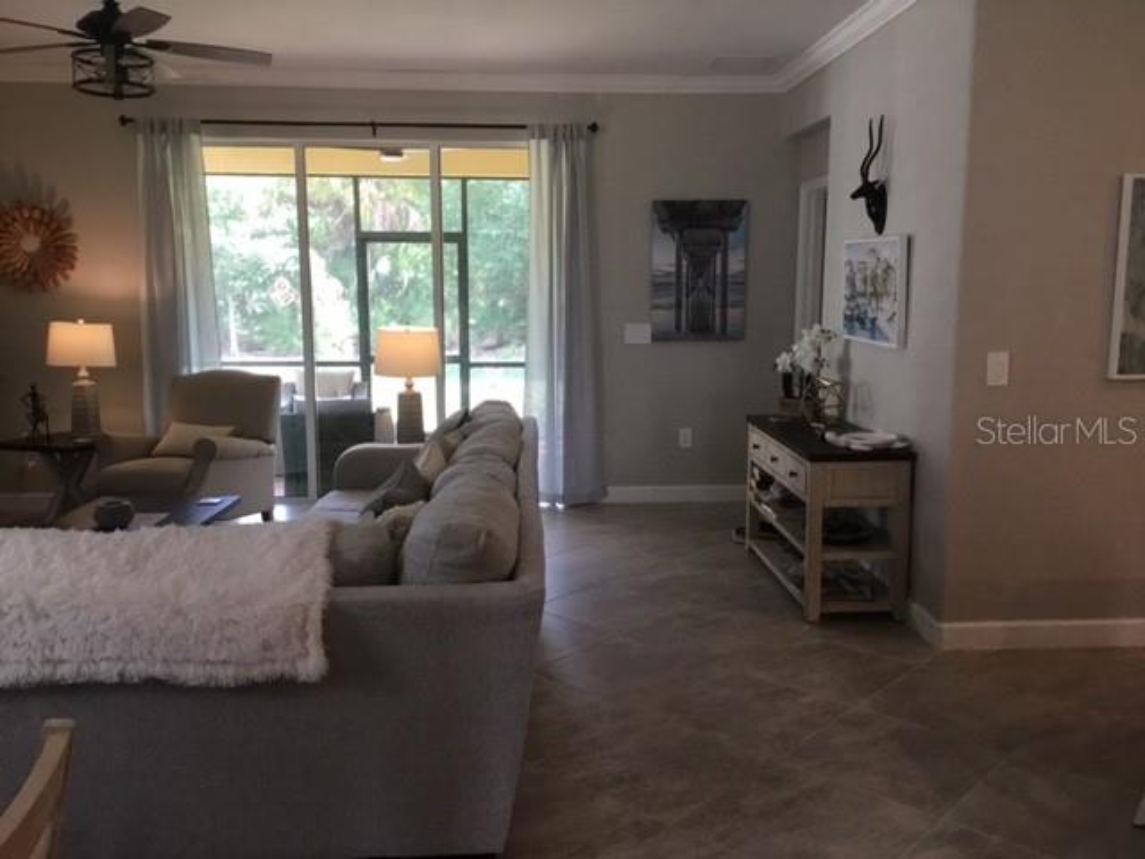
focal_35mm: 31
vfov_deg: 45.4
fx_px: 1025
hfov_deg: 58.4
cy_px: 430
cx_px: 572
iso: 40
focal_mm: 3.3
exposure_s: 1/30
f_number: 2.4
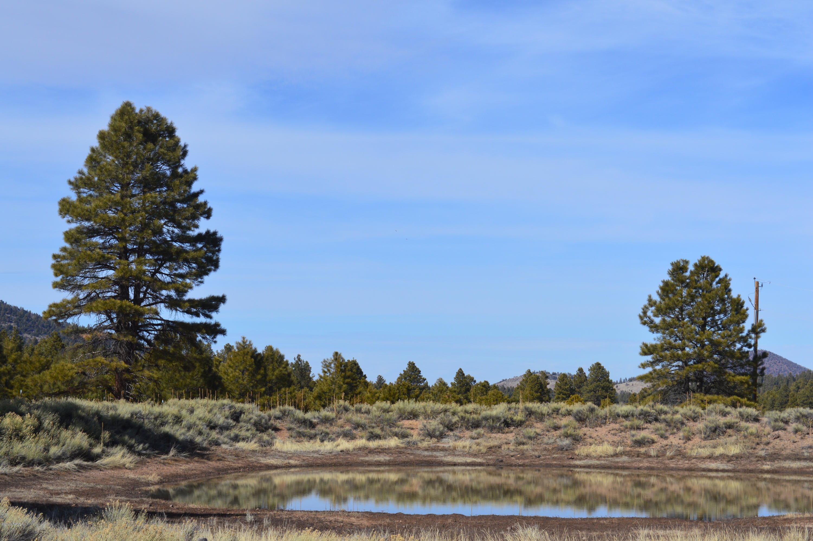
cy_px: 270
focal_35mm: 72
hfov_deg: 28.1
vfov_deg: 18.9
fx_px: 1624
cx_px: 406
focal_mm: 48
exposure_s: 1/500
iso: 220
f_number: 11
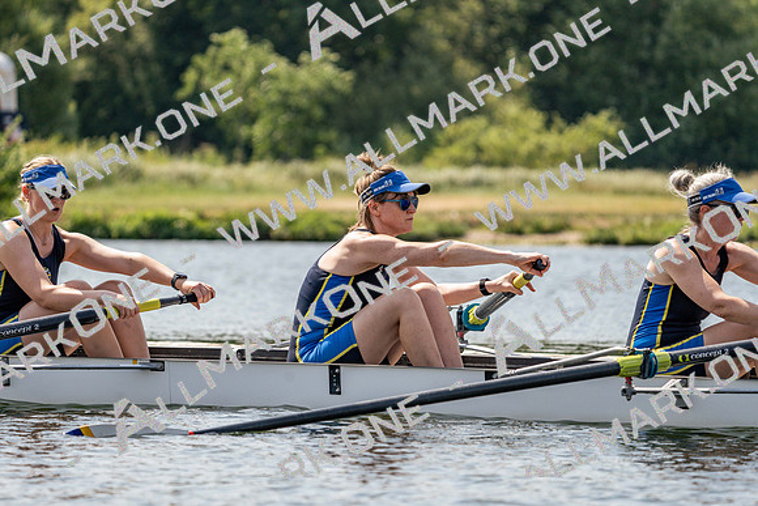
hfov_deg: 7.4
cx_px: 379
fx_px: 5833
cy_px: 253
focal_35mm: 277
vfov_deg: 5.0
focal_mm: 277
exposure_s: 1/1600
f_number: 5.6
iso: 250
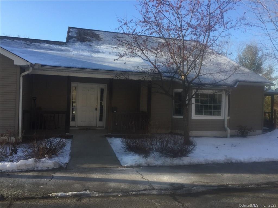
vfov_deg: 48.2
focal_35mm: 29
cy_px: 104
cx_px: 139
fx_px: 233
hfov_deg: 61.7
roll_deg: -0.5
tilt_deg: -1.2
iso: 32
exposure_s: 1/527
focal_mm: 4.15
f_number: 2.2
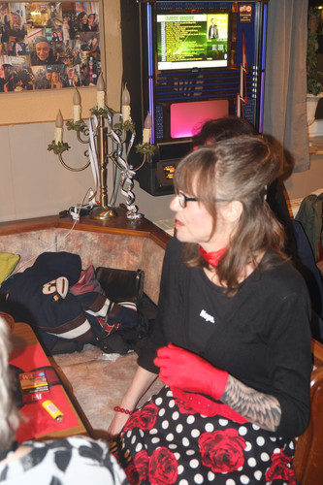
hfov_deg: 31.9
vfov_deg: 46.4
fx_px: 566
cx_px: 162
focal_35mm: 42
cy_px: 242
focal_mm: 27.7
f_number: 3.6
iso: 800
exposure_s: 1/15
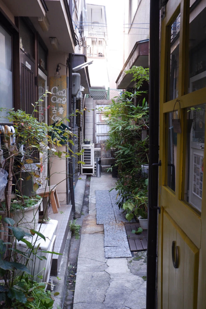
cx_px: 103
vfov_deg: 57.2
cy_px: 154
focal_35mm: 33
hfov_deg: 39.9
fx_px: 283
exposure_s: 1/20
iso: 2500
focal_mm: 22.8
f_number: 13
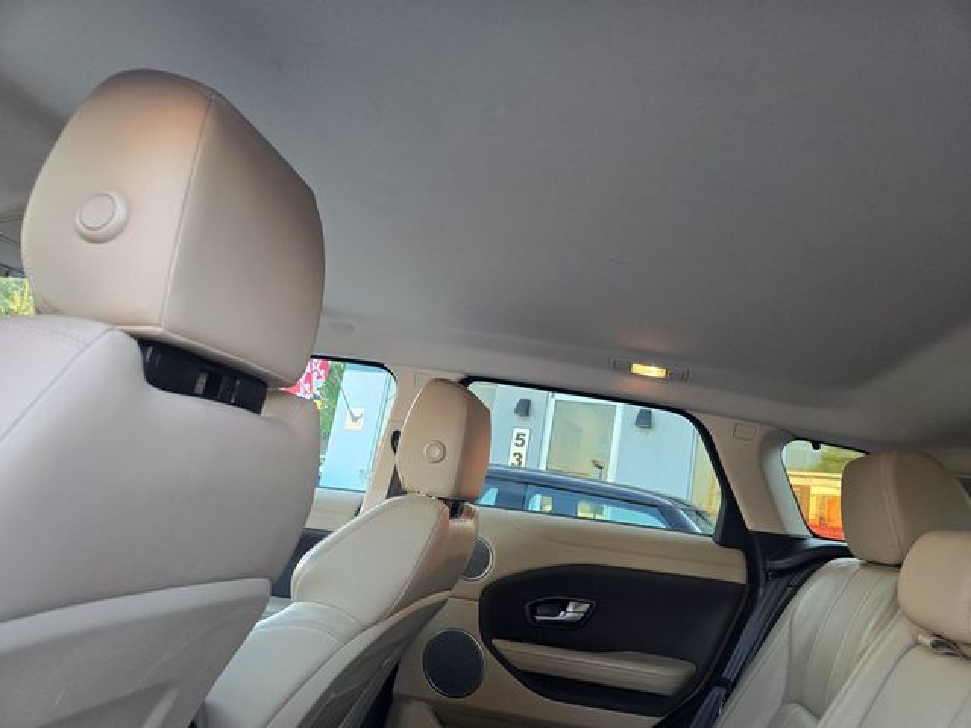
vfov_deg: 58.9
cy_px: 364
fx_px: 645
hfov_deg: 73.9
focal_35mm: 23
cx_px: 486
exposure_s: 1/180
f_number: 1.7
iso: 200
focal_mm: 6.3
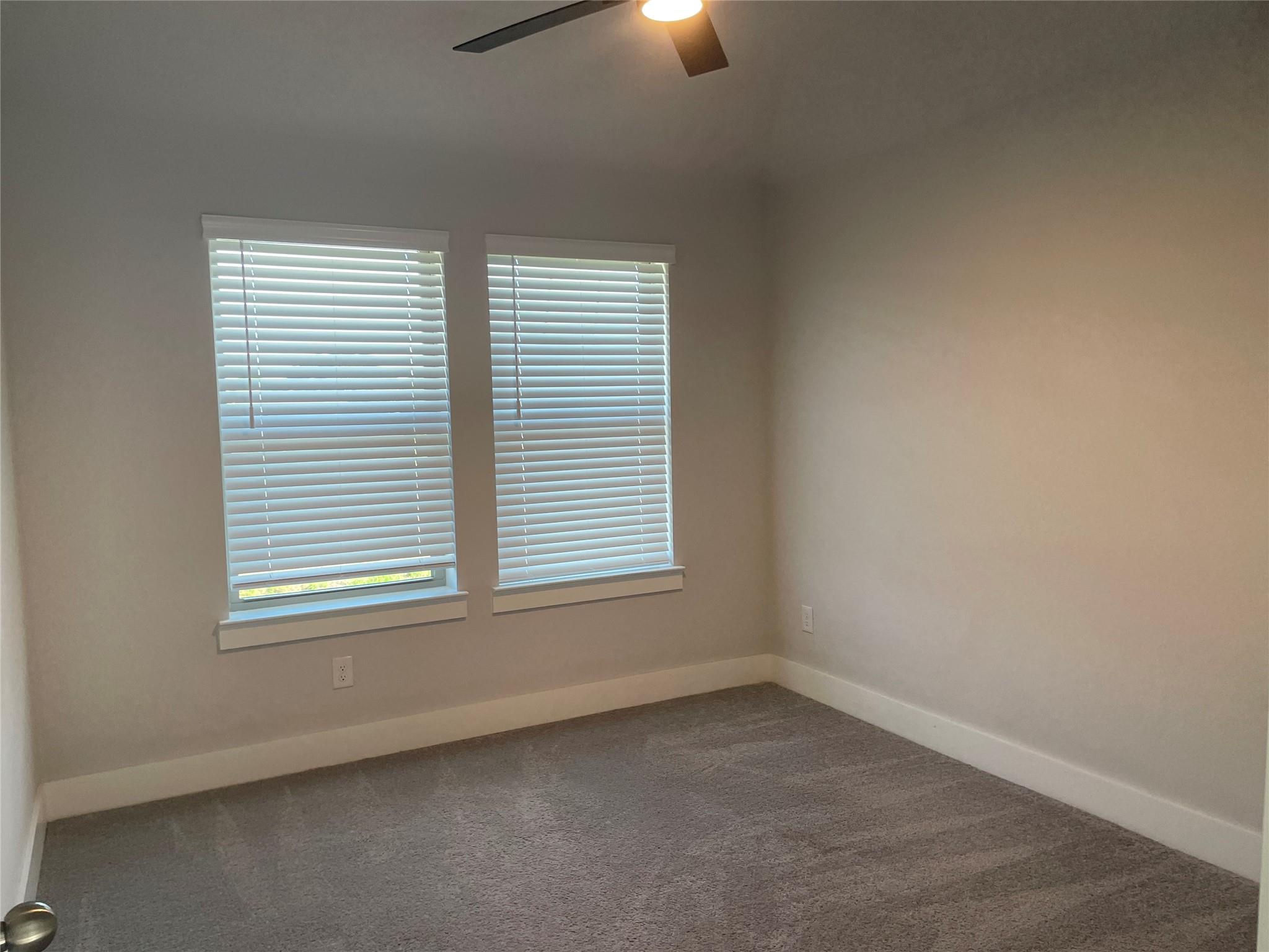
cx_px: 634
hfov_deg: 67.3
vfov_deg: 53.1
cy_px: 476
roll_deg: +2.2
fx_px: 953
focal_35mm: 26
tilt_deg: -4.6
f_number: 1.6
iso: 100
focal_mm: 4.2
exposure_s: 1/120
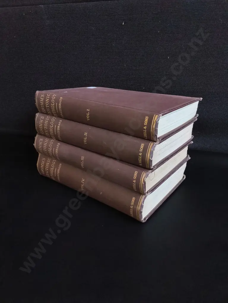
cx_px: 114
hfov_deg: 51.4
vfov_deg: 65.3
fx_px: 237
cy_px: 152
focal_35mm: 27
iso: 320
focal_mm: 2.87
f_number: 2
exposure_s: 1/120
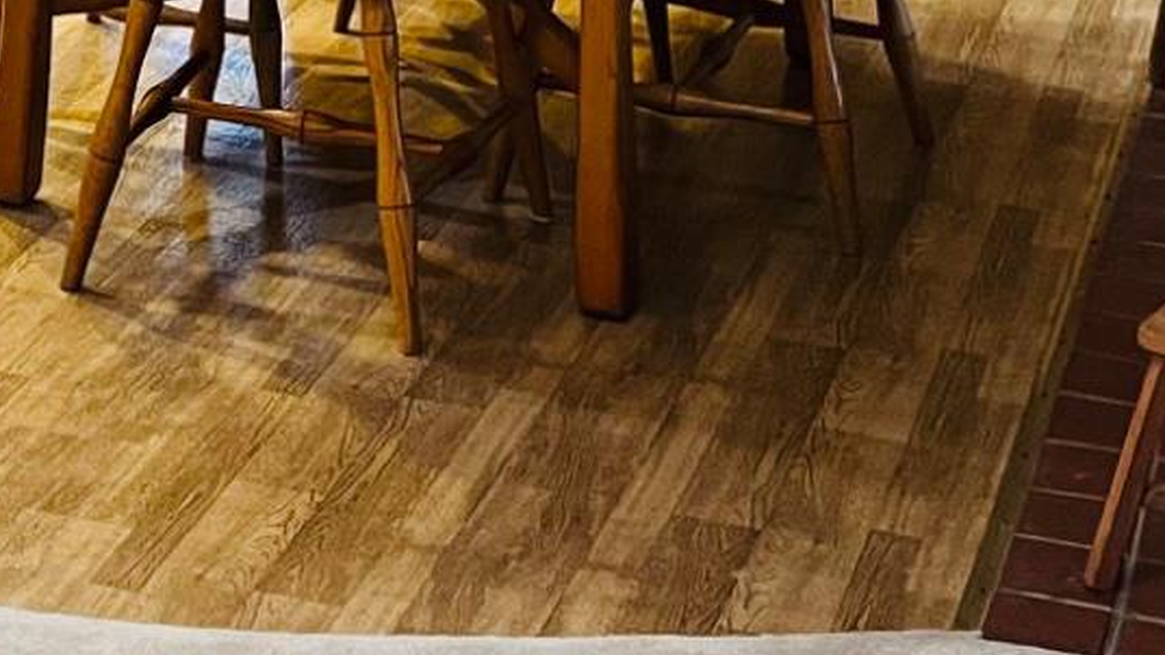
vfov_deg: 10.2
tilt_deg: -5.7
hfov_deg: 19.5
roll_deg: -0.6
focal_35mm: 108
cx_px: 148
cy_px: -731
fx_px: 3336
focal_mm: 5.7
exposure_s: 1/60
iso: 400
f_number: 1.5
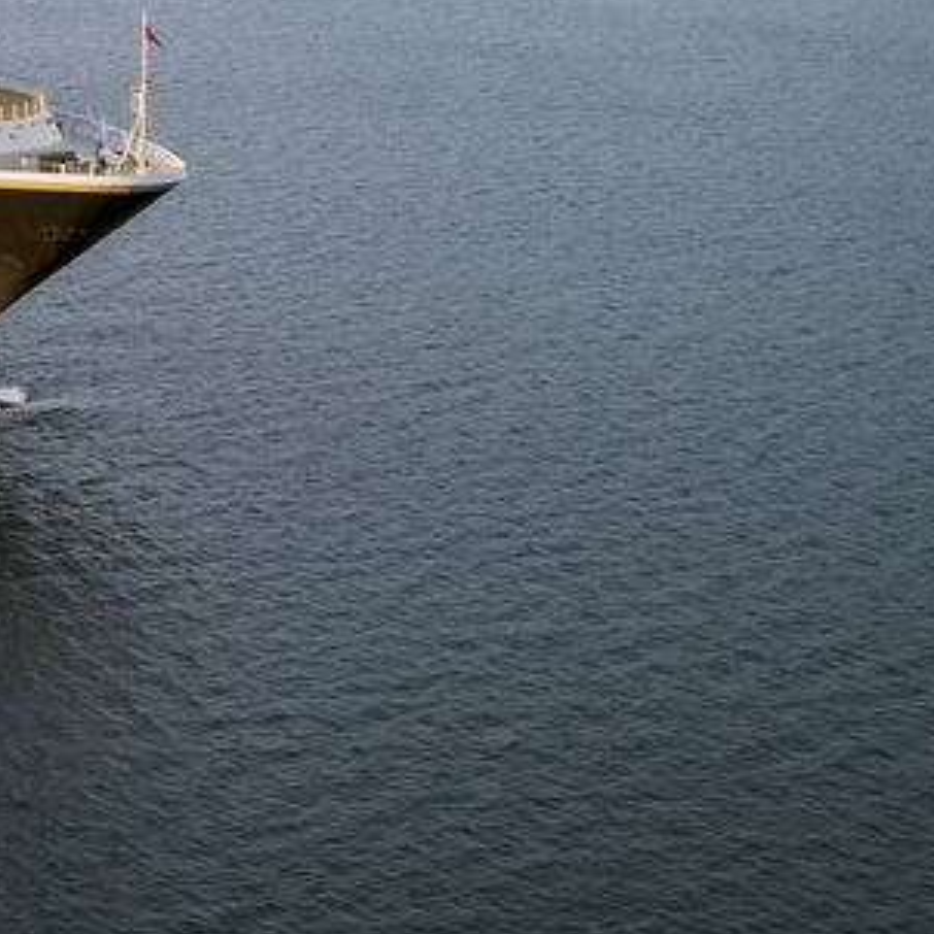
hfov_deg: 13.5
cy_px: -76
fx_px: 3602
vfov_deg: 14.5
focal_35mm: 118
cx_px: -634
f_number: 4
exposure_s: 1/125
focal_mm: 35
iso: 200
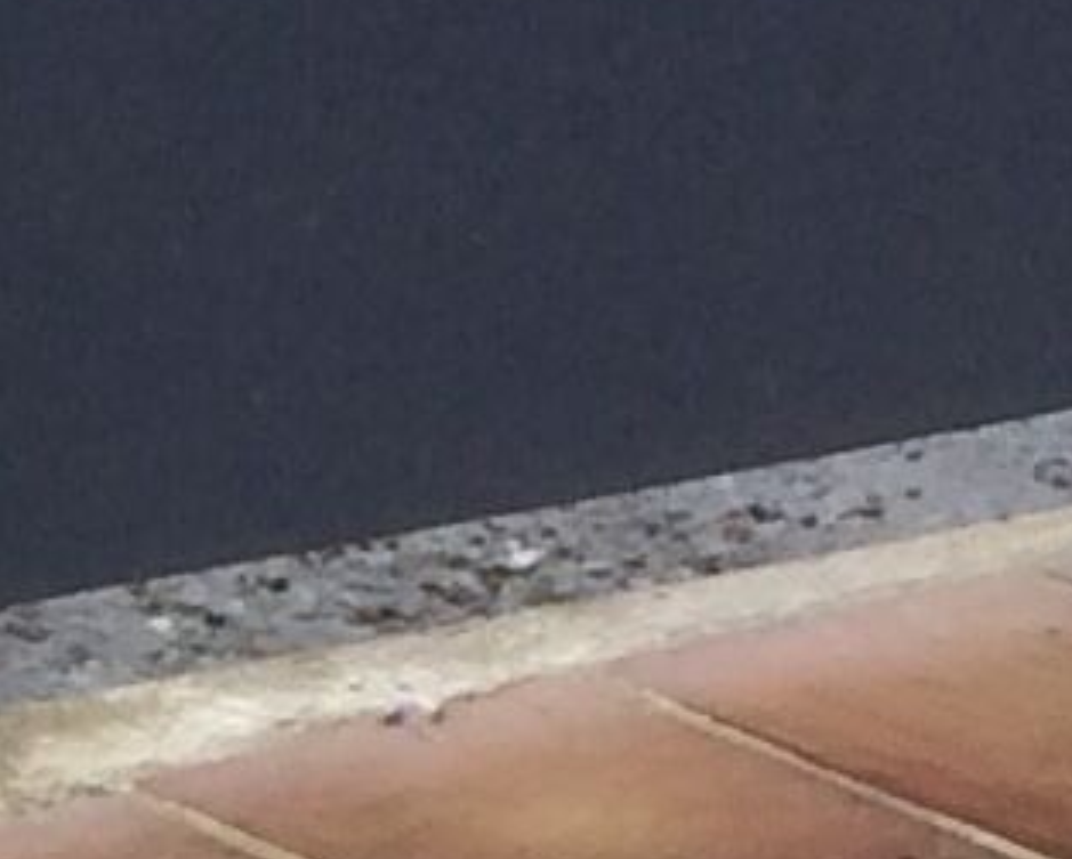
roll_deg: -1.6
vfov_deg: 5.1
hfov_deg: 6.0
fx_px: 9368
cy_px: 2248
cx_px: -2171
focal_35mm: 295
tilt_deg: -32.9
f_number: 2.2
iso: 32
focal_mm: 4.15
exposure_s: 1/216
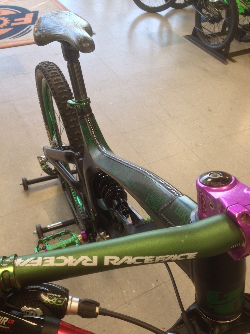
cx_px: 125
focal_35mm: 35
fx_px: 337
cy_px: 167
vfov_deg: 52.6
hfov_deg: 40.7
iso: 64
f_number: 2.4
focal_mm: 4.28
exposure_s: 1/40
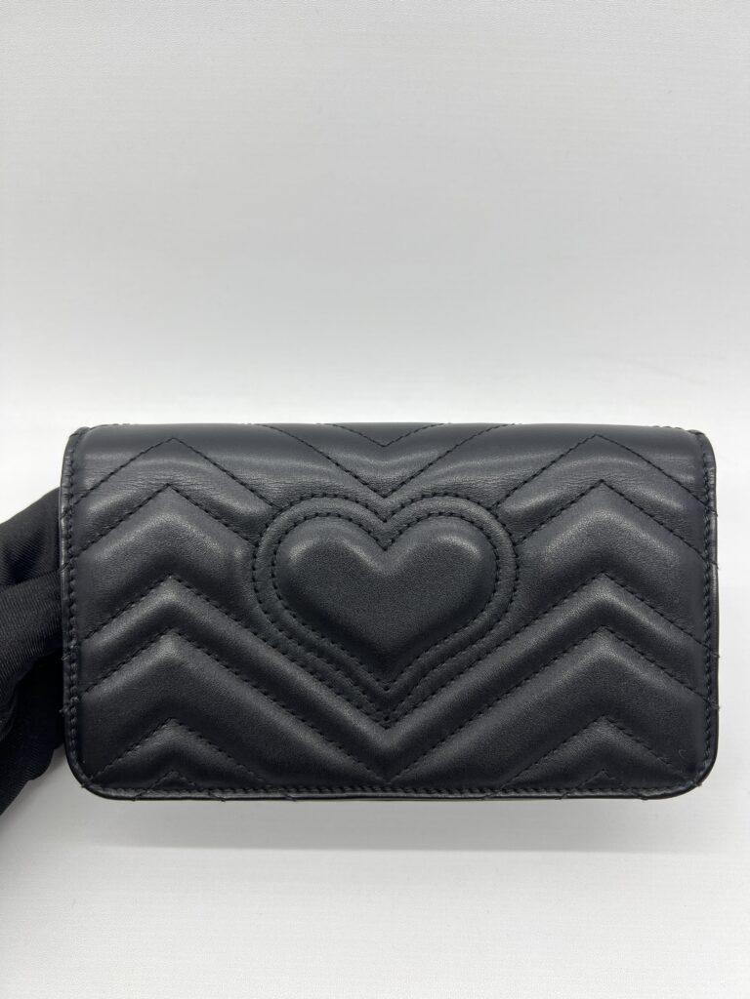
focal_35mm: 26
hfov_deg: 53.1
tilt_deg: -48.1
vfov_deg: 67.3
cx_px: 375
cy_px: 500
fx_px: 751
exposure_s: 1/134
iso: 32
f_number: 1.5
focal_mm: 5.7
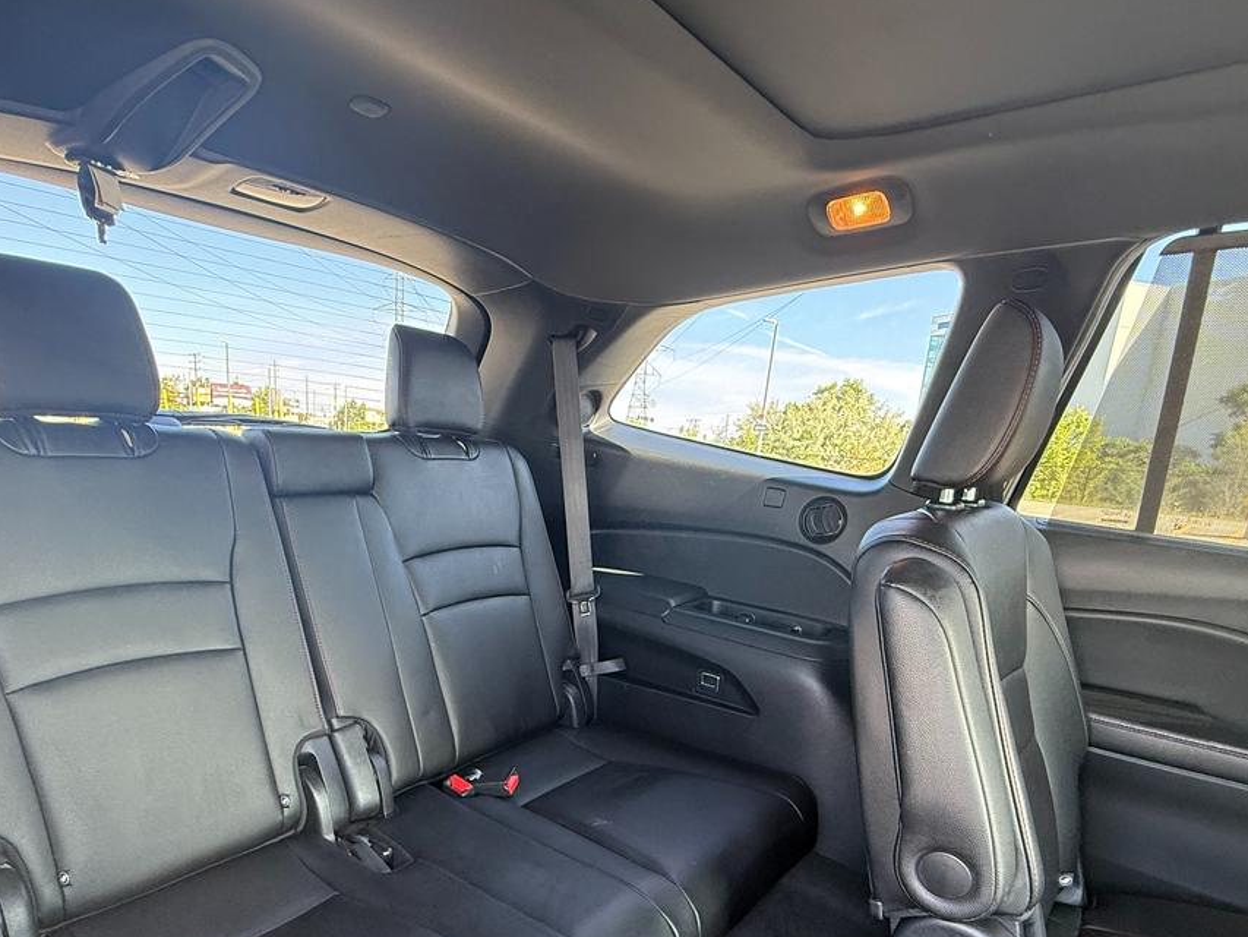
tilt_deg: -15.8
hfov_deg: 78.2
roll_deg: -3.7
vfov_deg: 61.4
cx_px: 509
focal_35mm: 21
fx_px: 757
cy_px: 647
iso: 320
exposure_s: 1/64
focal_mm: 2.22
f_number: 2.2
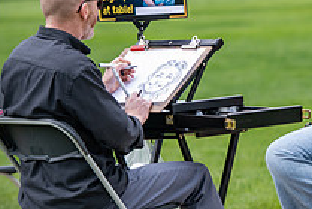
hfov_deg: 5.3
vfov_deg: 3.6
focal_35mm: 388
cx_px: 343
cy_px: 83
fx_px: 3367
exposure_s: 1/640
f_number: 3.5
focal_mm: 140
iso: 160
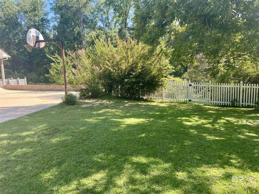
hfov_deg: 67.3
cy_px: 97
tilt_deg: -8.2
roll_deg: +2.0
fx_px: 195
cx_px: 130
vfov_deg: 53.1
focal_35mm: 26
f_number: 1.5
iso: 50
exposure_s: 1/572
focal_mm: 5.7
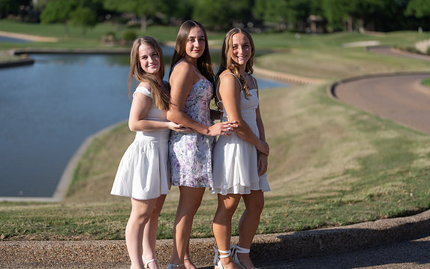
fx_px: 680
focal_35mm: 58
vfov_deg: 22.4
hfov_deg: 35.1
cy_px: 142
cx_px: 217
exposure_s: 1/10000
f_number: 1.2
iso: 100
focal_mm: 50
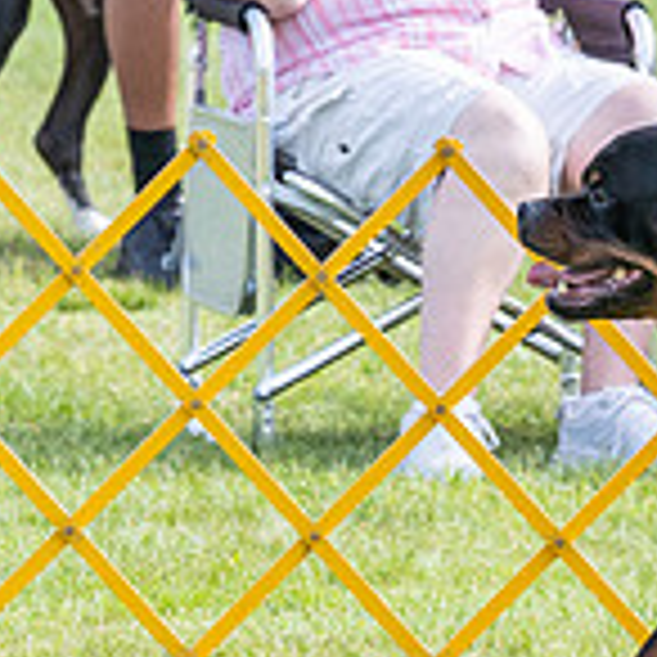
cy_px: 97
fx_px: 14816
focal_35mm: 690
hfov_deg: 2.5
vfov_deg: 2.5
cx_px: 866
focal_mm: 155
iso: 500
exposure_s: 1/1250
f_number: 5.6
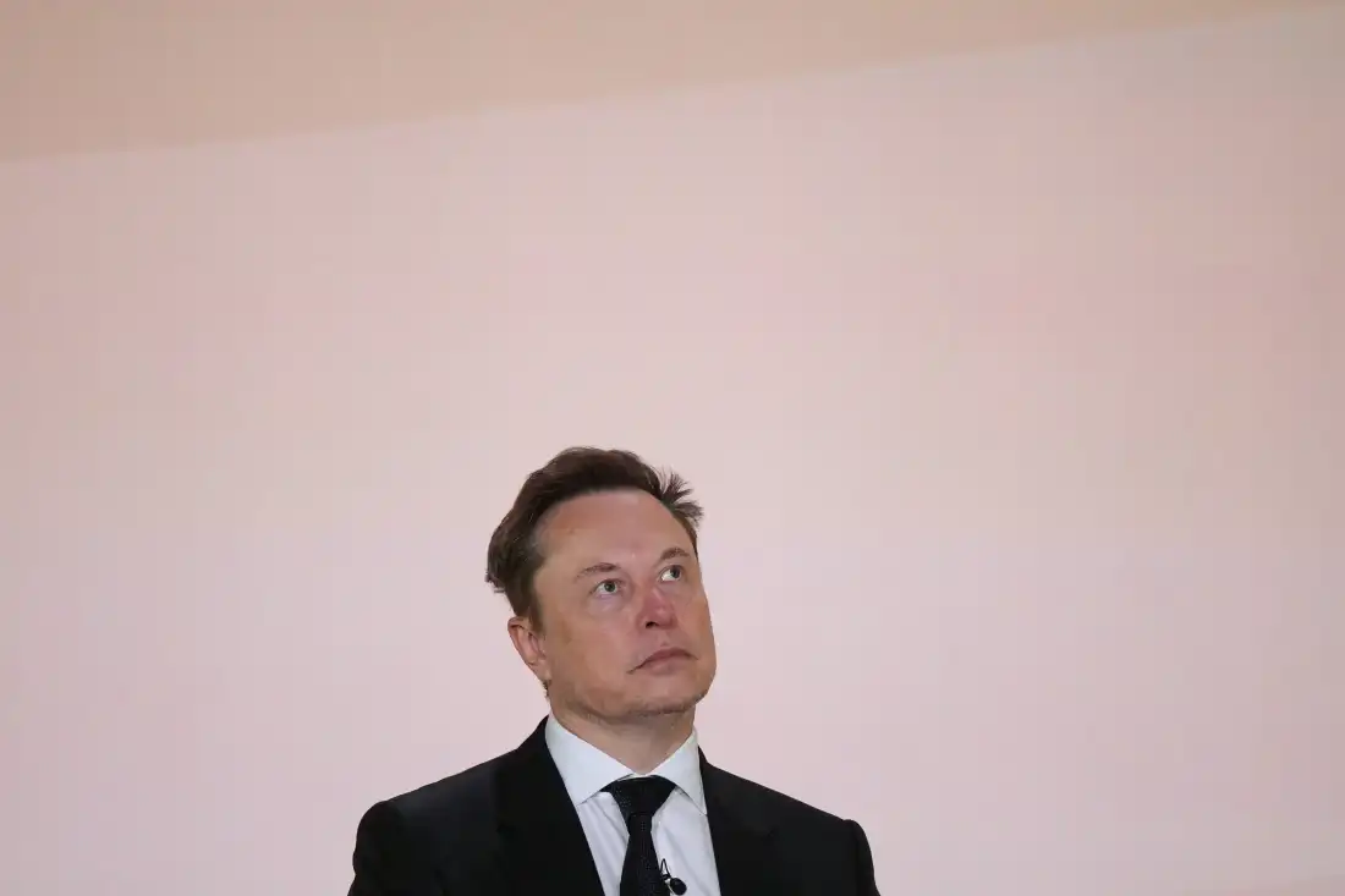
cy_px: 448
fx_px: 22412
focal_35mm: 600
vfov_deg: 2.3
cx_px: 672
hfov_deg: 3.4
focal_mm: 400
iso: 2500
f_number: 2.8
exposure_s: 1/320
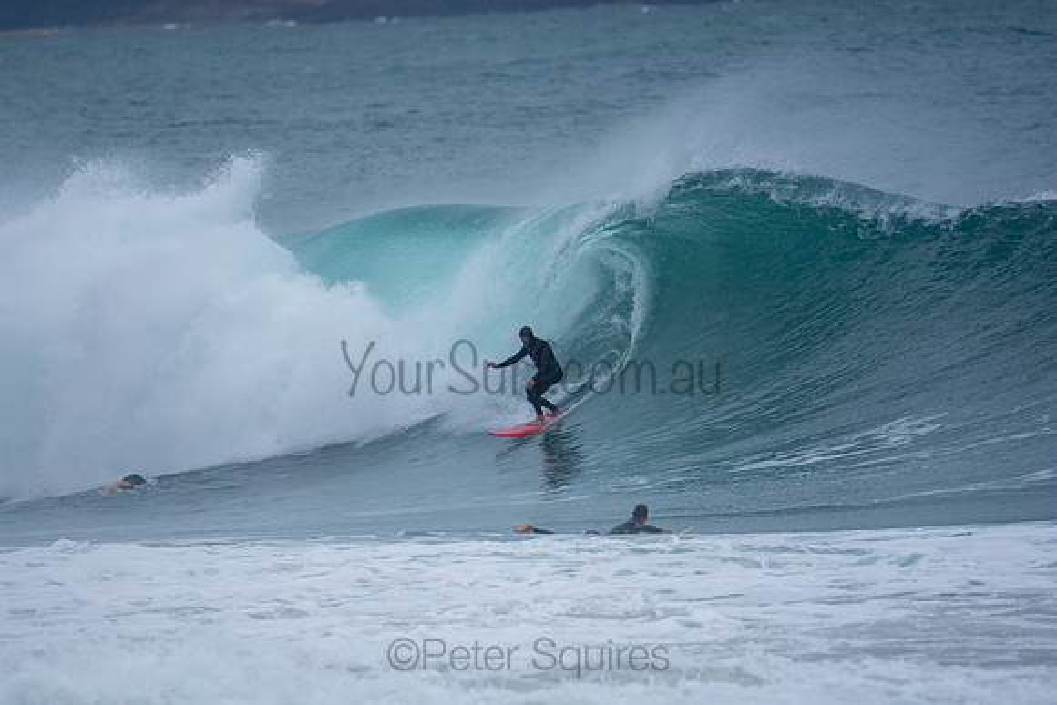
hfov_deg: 2.7
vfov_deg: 1.8
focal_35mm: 750
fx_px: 22025
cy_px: 352
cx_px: 528
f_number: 5.6
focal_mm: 500
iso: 200
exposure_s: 1/1000
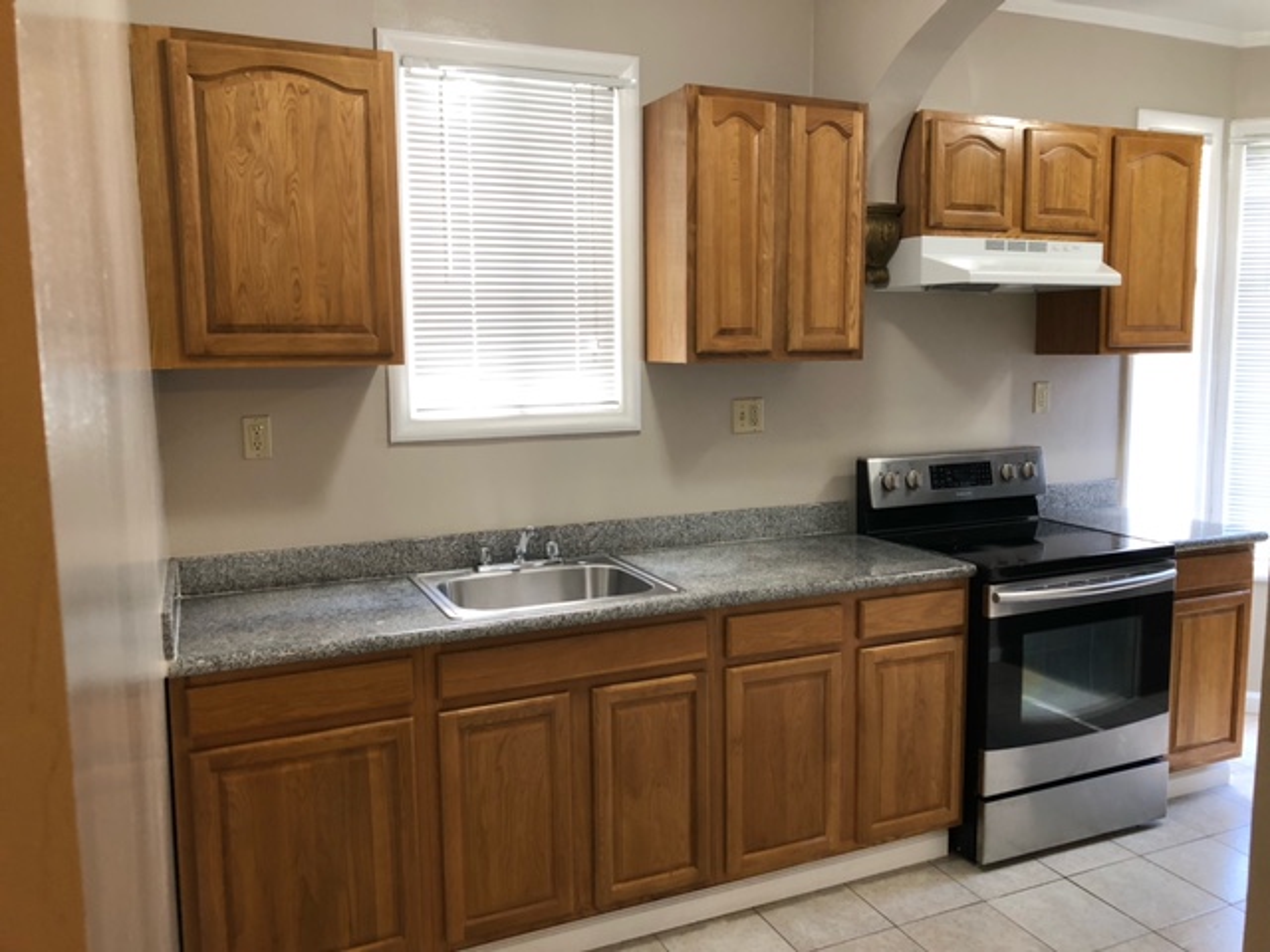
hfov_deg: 63.4
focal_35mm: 28
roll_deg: +0.3
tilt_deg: -7.0
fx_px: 1027
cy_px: 476
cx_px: 635
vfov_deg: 49.7
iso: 40
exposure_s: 1/15
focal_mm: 3.99
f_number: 1.8
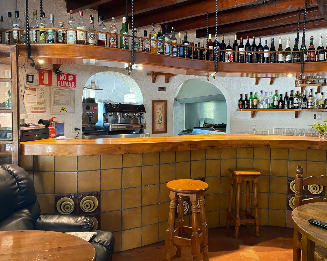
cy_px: 128
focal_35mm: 28
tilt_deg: -3.4
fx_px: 271
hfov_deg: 62.2
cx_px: 171
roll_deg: -0.9
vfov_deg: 51.5
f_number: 1.8
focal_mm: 4.25
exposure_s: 1/60
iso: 320
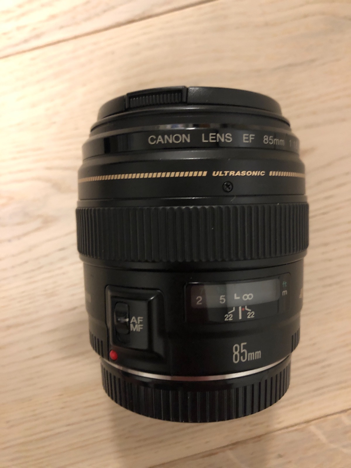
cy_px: 234
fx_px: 379
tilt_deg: -88.8
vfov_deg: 63.4
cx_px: 176
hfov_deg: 49.7
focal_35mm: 28
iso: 100
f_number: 1.8
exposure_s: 1/4
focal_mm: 3.99
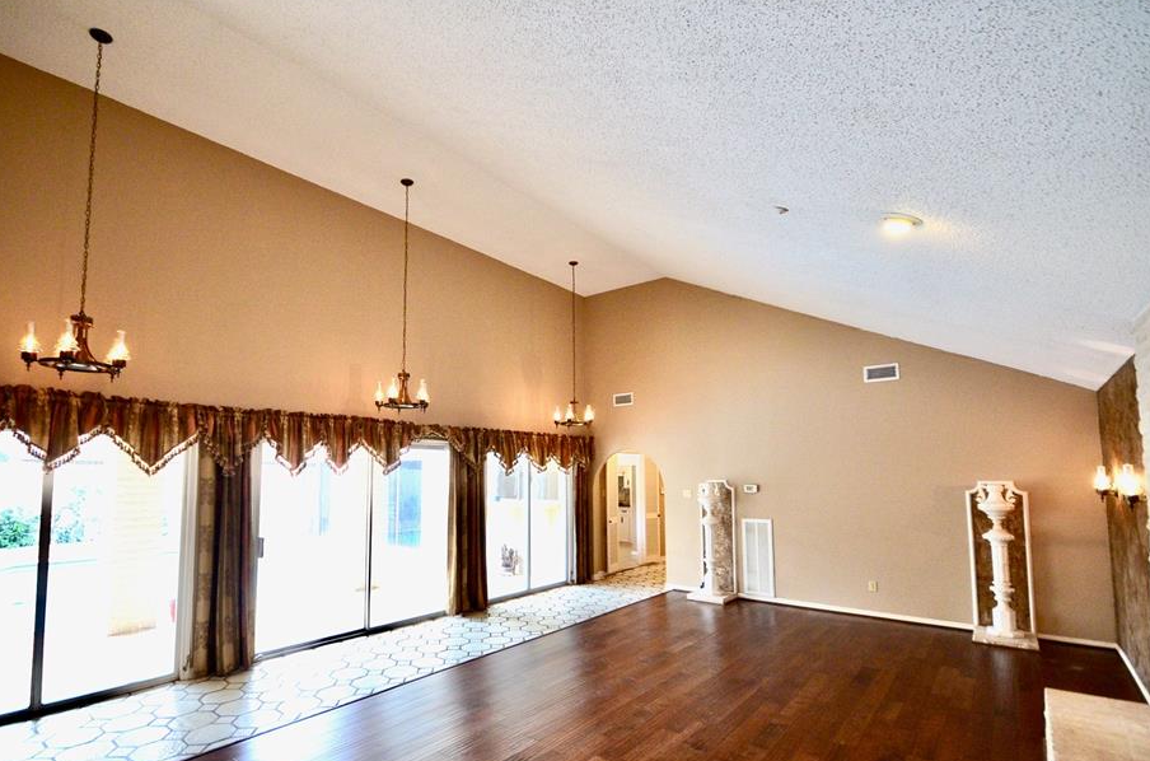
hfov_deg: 93.2
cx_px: 524
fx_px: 542
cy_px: 417
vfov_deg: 70.0
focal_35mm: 17
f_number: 5
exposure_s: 1/160
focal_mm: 10
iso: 1250
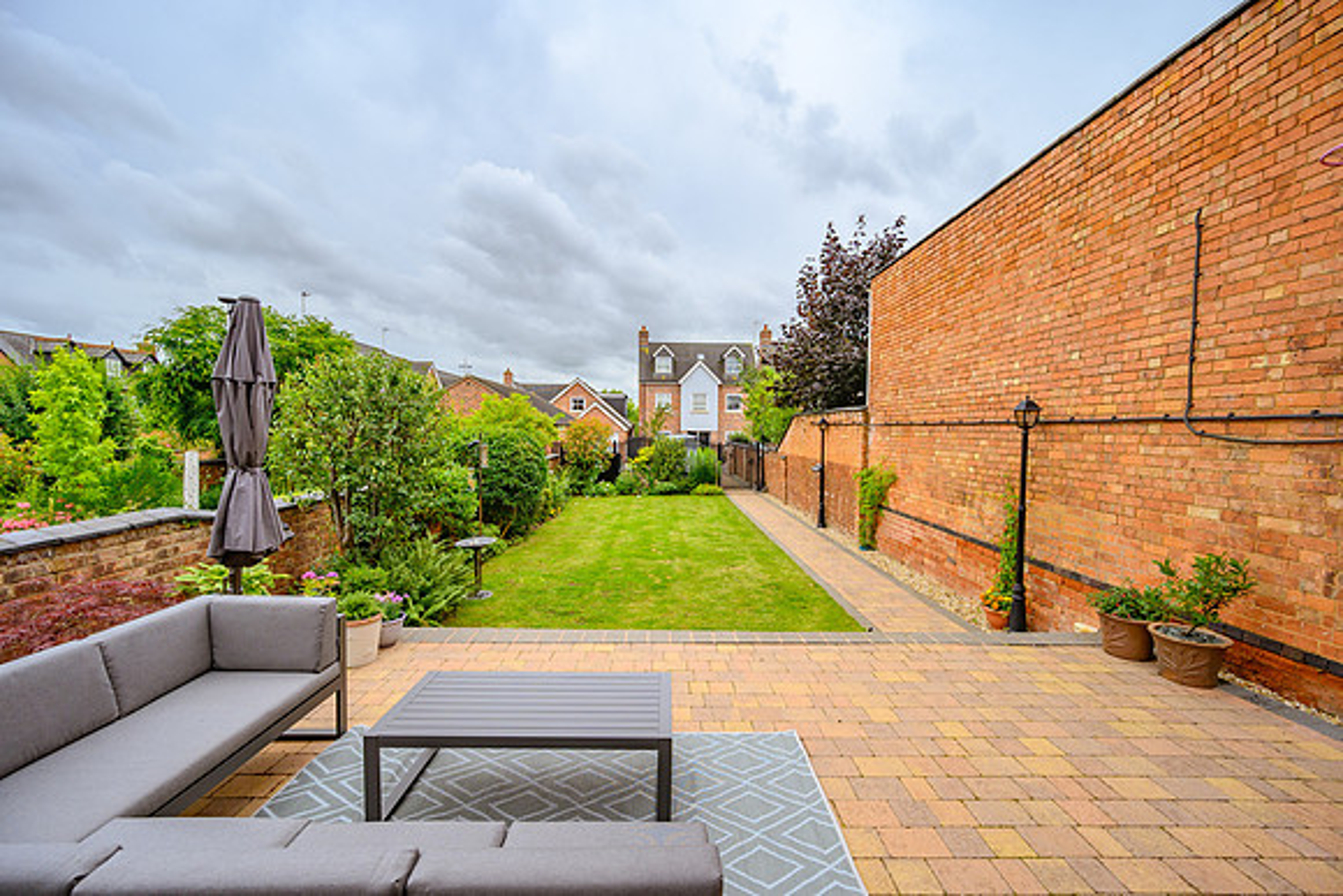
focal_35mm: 14
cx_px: 672
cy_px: 448
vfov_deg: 81.2
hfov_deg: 104.2
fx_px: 522
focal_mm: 14
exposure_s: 1/320
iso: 100
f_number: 7.1
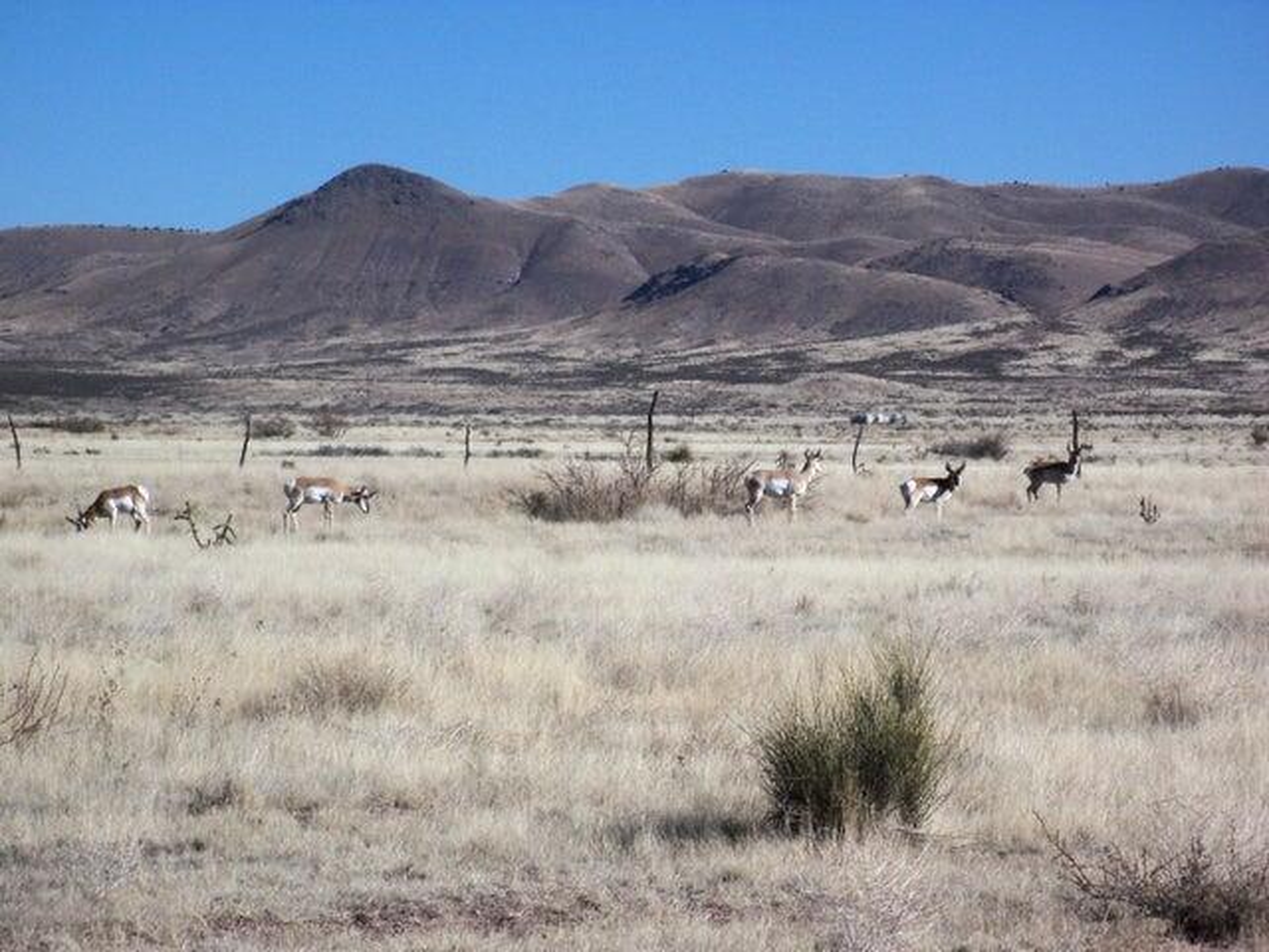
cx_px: 634
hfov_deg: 11.3
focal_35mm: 175
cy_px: 476
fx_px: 6415
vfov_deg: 8.5
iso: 80
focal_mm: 31.3
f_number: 8.6
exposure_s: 1/500
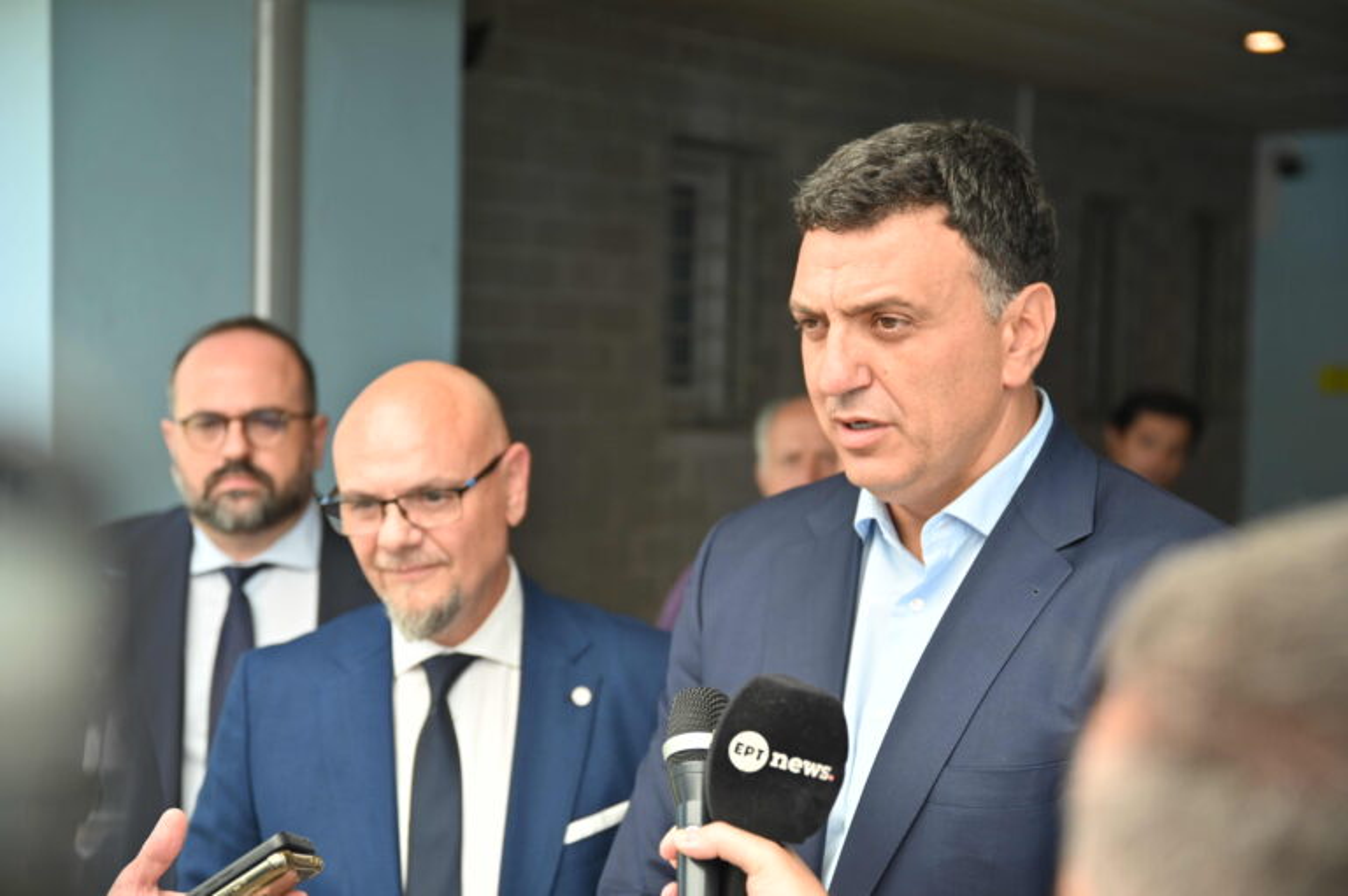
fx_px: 1946
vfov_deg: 26.0
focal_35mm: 52
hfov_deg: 38.2
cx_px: 674
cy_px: 448
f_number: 2.8
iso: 640
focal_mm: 52
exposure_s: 1/1000
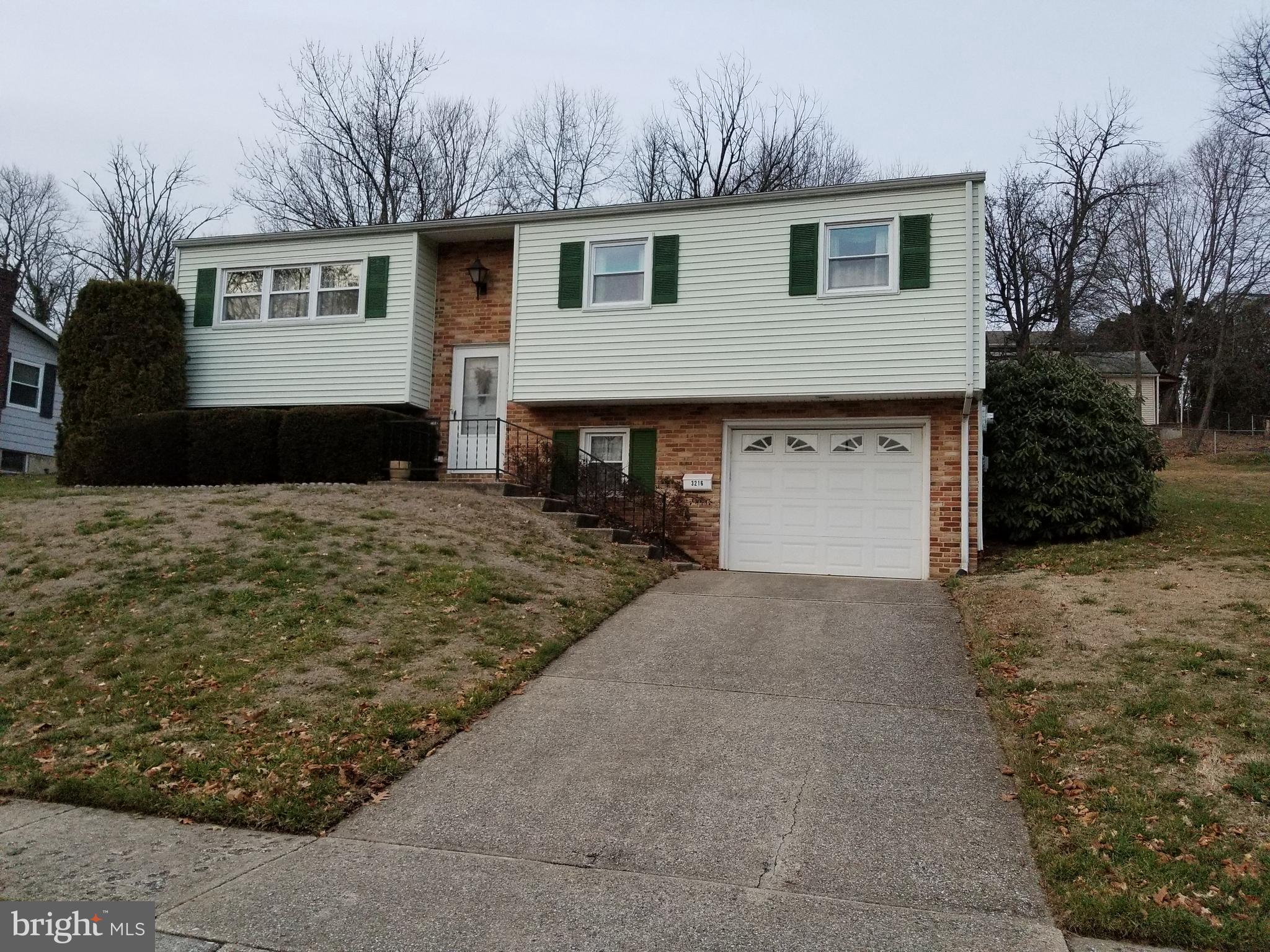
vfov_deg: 53.1
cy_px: 476
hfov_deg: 67.3
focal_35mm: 26
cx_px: 635
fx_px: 954
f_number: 1.7
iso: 320
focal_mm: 4.25
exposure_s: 1/2328
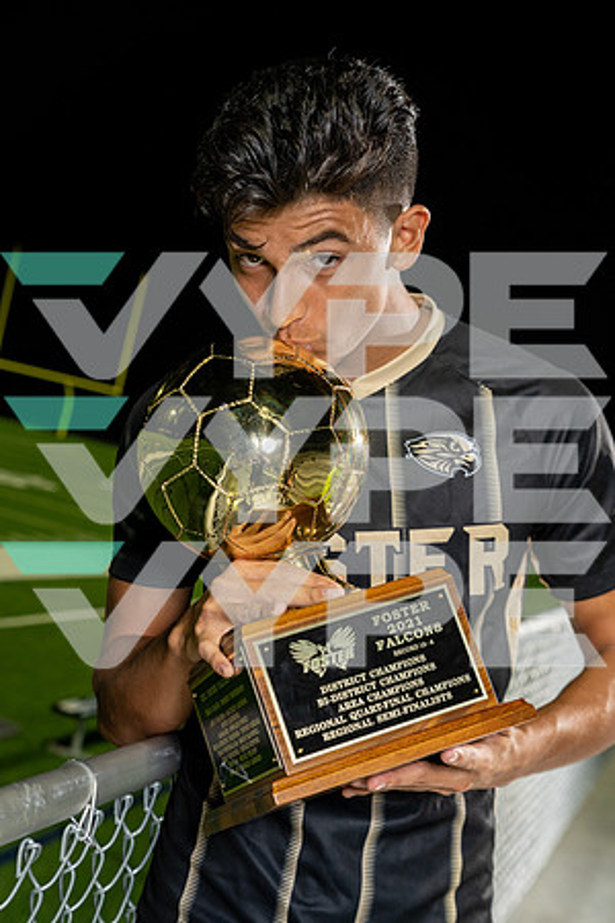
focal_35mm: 61
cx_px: 308
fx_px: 1563
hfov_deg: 22.3
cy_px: 462
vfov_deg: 32.9
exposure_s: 1/250
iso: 800
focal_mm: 61
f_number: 5.6
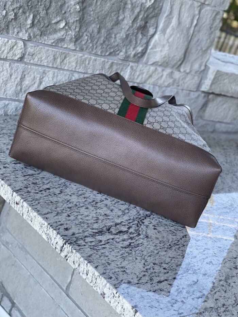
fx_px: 587
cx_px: 119
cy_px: 158
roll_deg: -20.7
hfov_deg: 22.9
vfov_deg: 30.3
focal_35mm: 64
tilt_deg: -18.2
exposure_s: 1/121
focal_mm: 7.5
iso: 80
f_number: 2.2
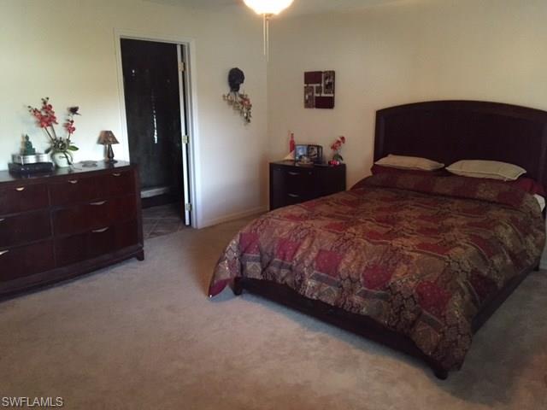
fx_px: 458
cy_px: 205
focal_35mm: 29
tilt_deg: -12.5
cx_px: 274
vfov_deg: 48.2
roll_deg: -0.1
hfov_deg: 61.7
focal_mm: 4.15
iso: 500
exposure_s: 1/15
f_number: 2.2
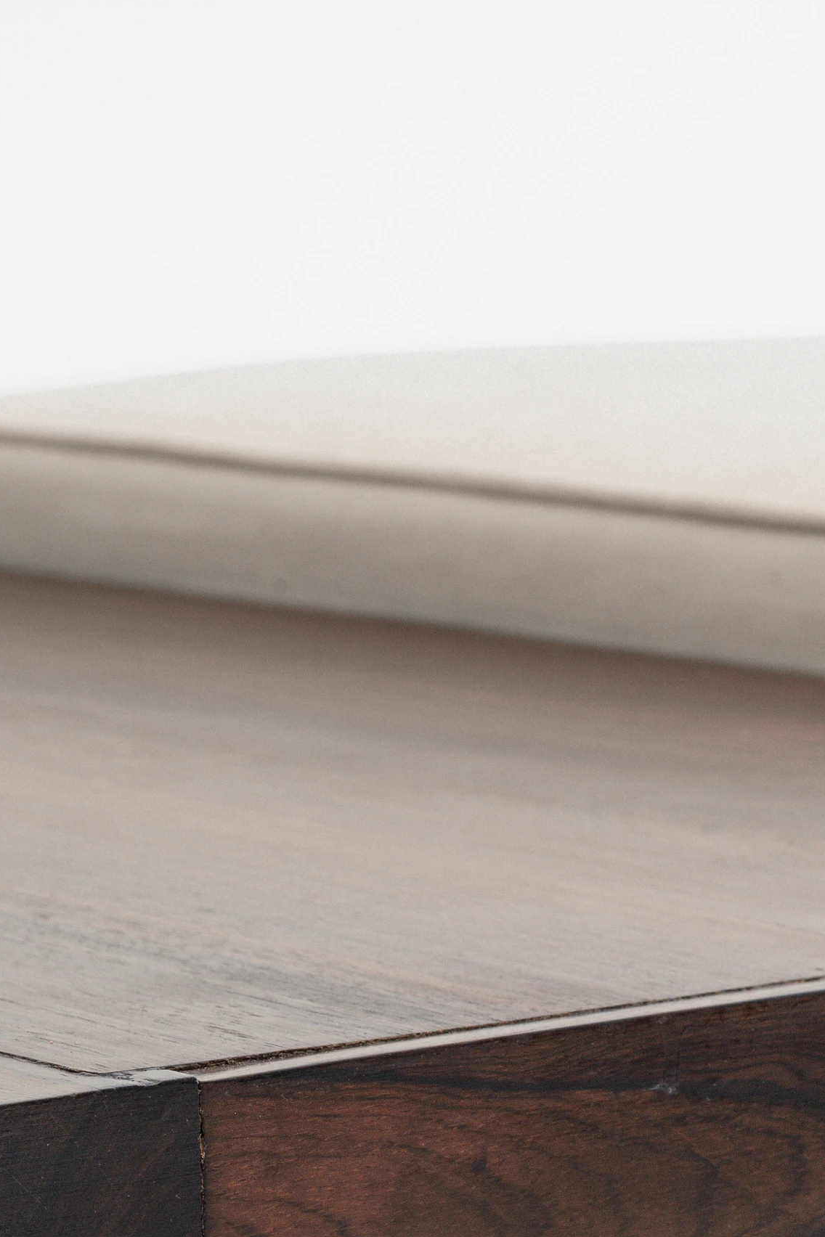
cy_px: 1006
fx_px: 5809
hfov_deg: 8.1
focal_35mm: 169
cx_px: 518
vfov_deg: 12.1
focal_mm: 50
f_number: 8
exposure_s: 1/60
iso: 250
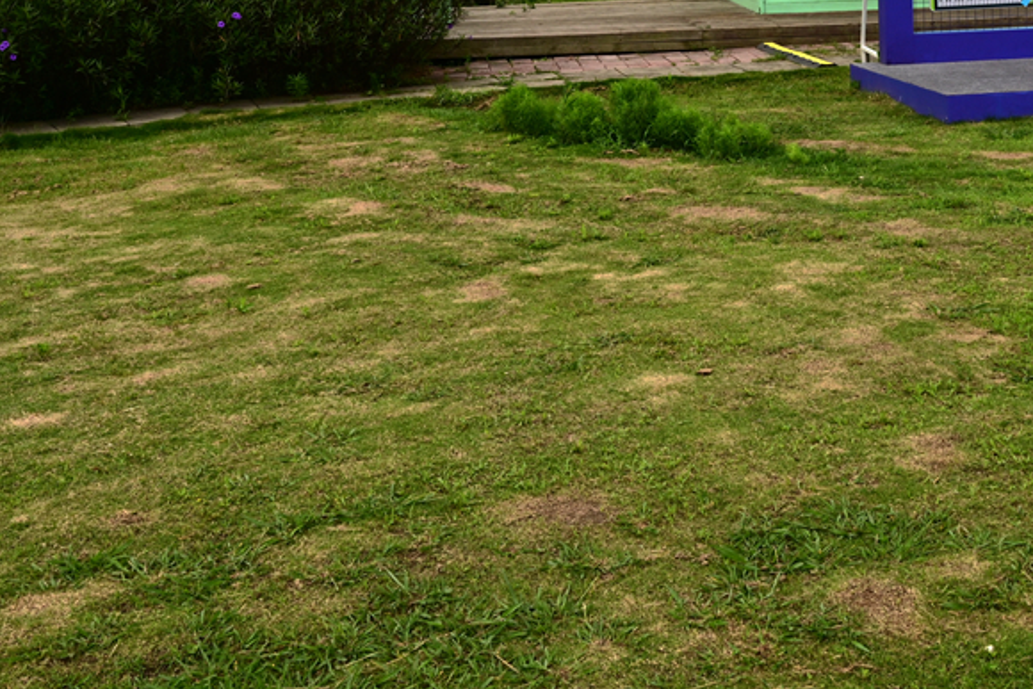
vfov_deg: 22.0
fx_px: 1722
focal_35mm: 60
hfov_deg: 33.3
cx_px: 634
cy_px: 43
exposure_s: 1/160
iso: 200
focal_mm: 29
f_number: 11
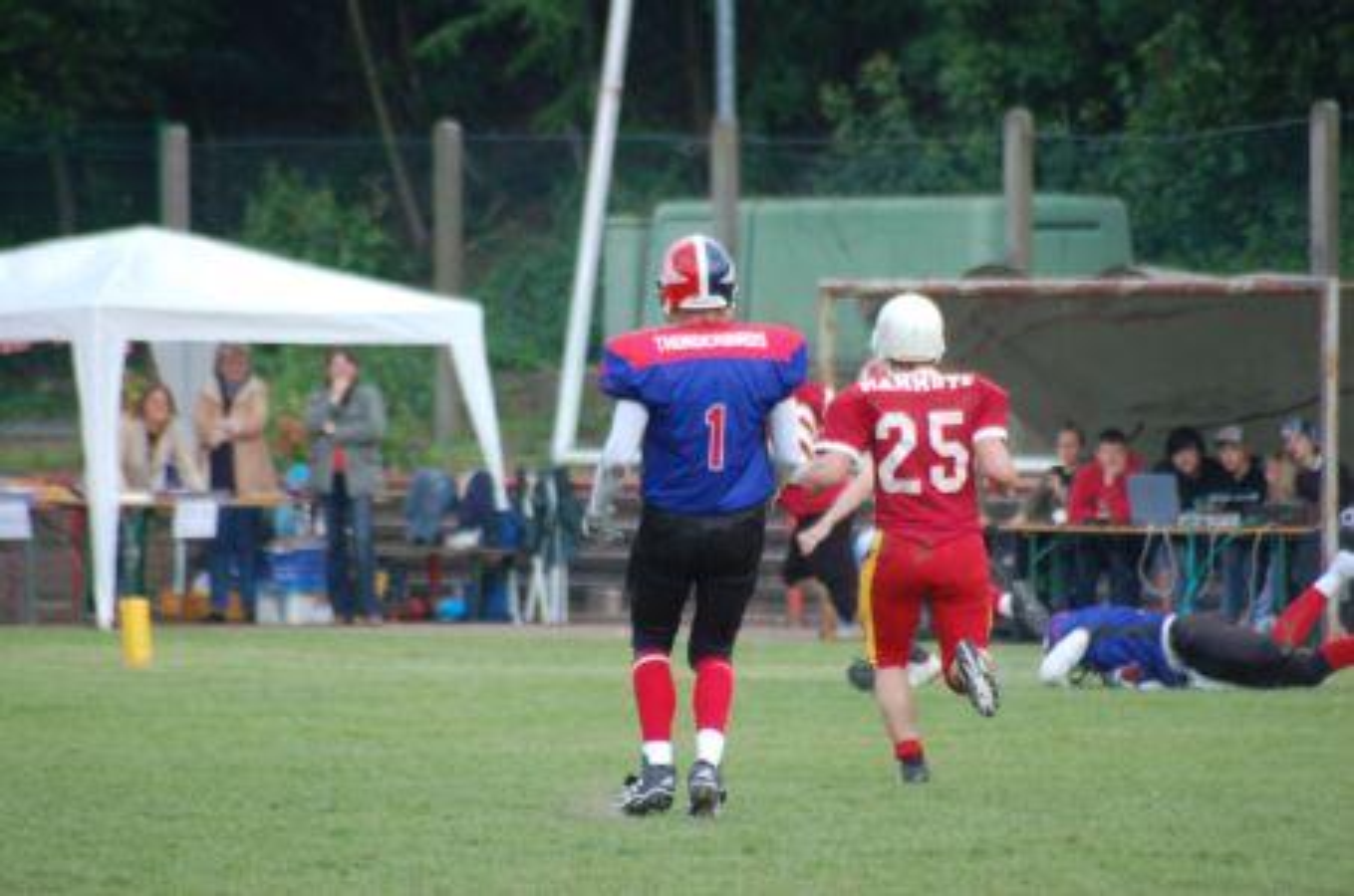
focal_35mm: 405
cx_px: 677
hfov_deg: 5.1
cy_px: 448
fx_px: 15200
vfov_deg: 3.4
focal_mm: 270
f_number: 5.6
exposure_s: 1/500
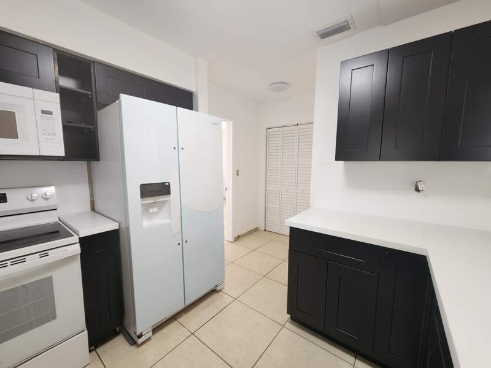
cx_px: 246
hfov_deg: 106.2
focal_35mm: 13
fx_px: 184
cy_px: 184
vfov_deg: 89.9
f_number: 2.2
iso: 160
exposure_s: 1/60
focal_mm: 2.2
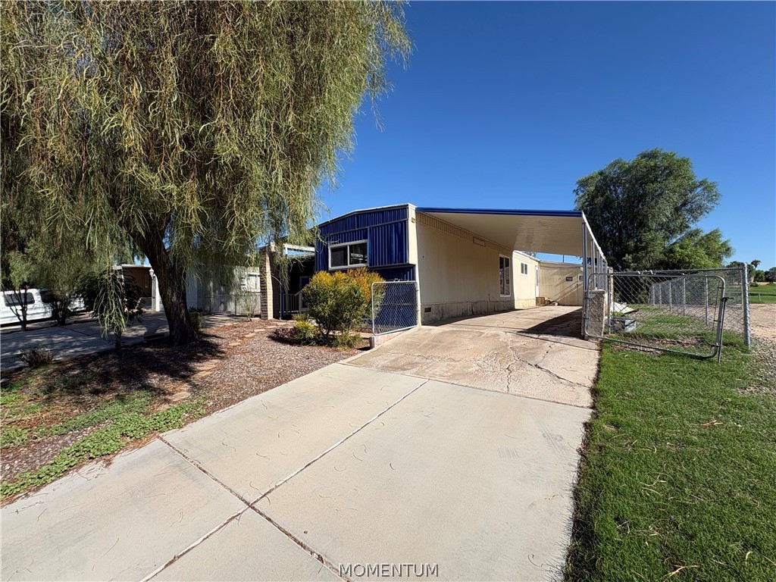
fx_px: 314
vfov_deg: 85.7
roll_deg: +0.5
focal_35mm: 14
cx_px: 388
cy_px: 291
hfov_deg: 102.1
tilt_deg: +1.3
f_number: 2.2
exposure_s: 1/2208
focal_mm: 2.22
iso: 50
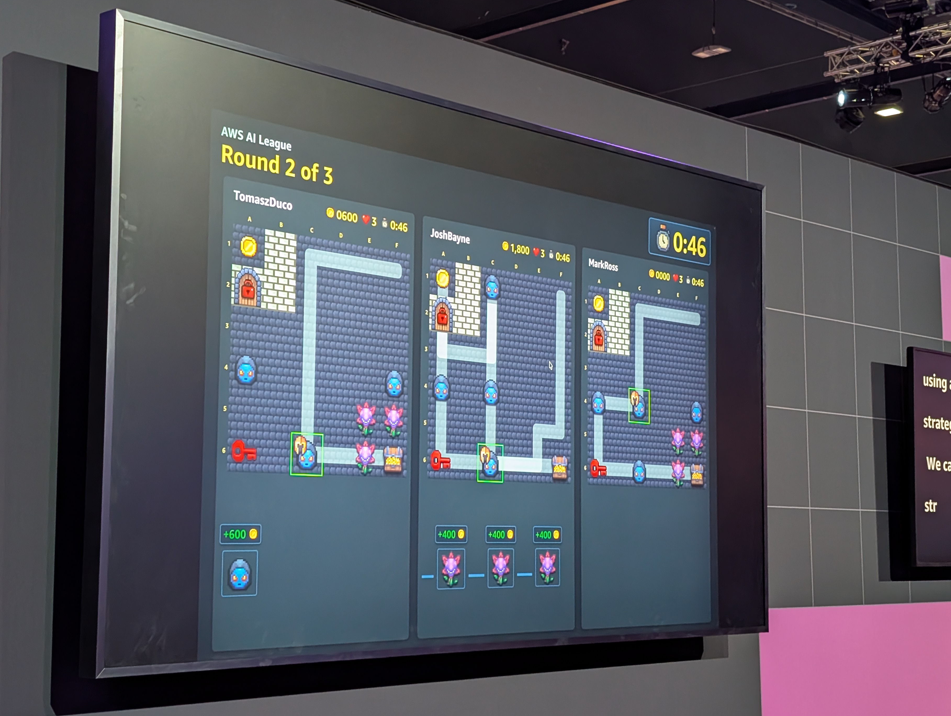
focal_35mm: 55
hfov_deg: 34.9
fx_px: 1513
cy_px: 344
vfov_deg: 26.6
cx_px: 500
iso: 518
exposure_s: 1/60
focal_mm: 6.9
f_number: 1.68
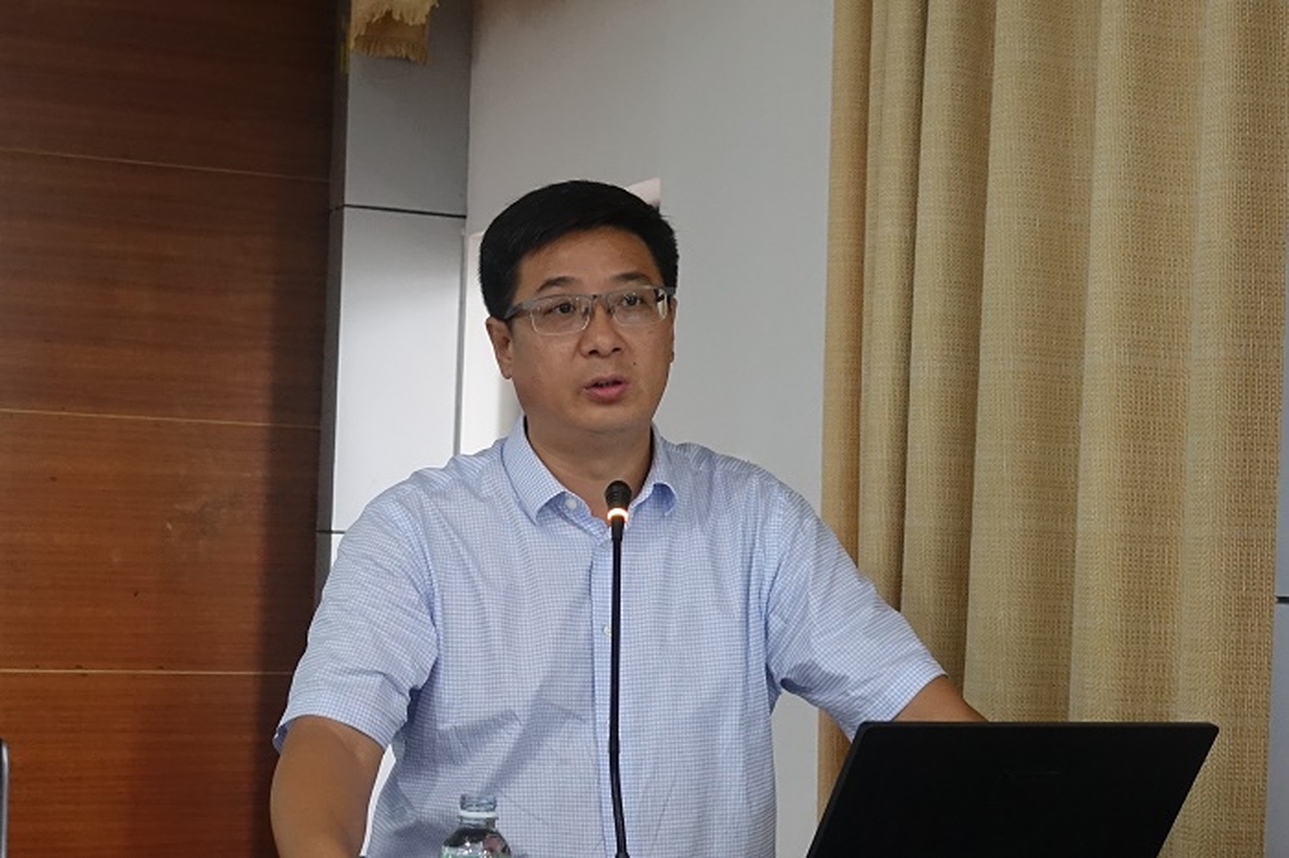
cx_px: 644
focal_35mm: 32
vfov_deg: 41.1
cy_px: 429
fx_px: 1145
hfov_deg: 58.7
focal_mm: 11.56
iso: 1000
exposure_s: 1/40
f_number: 2.5
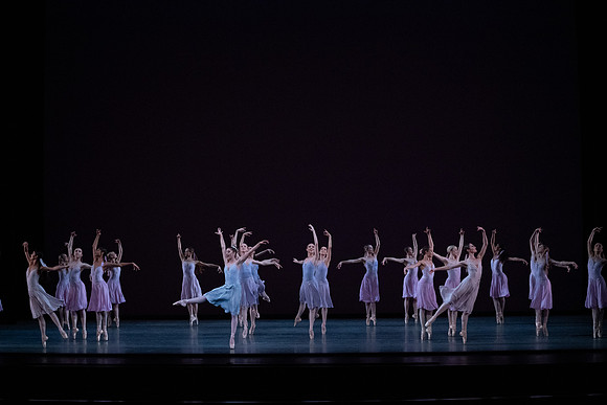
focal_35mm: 70
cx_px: 304
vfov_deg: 19.5
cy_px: 202
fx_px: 1180
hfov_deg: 28.8
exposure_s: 1/400
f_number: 13
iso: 12800
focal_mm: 70
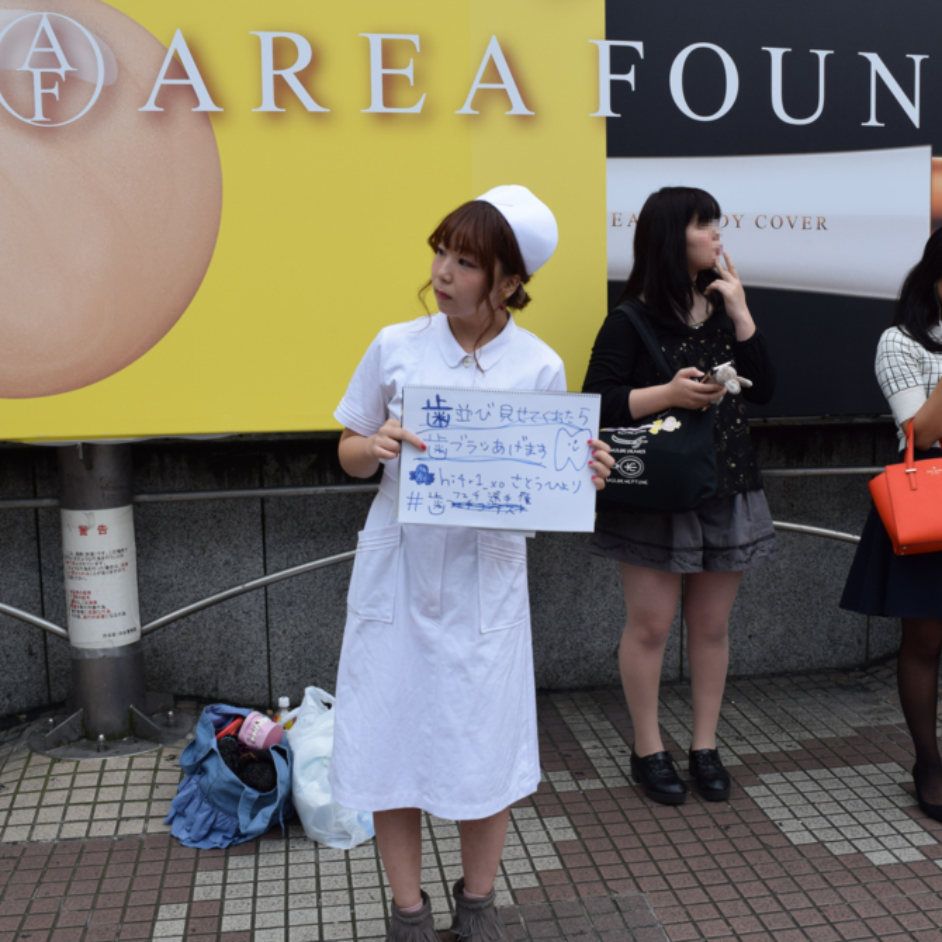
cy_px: 469
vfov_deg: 42.8
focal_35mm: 39
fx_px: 1201
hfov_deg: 42.8
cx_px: 503
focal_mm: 20
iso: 280
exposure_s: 1/250
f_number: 8
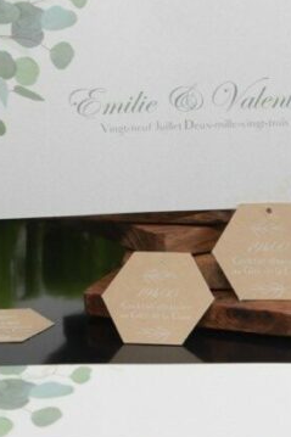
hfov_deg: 14.1
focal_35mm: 97
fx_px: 1177
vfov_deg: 20.9
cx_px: 184
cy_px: 318
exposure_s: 1/125
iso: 800
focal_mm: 23
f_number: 8
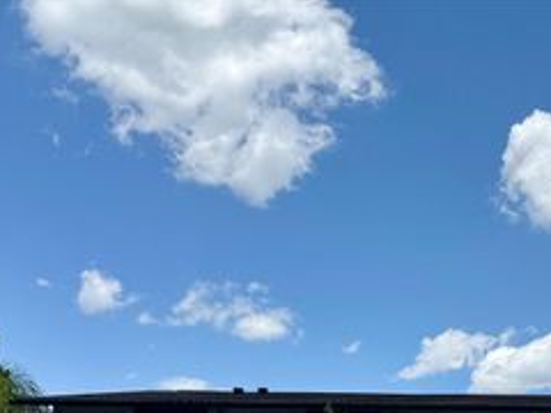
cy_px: 426
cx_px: 475
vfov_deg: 27.2
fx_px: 796
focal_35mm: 50
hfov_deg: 36.3
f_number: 1.78
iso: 80
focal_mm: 6.76
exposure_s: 1/5714
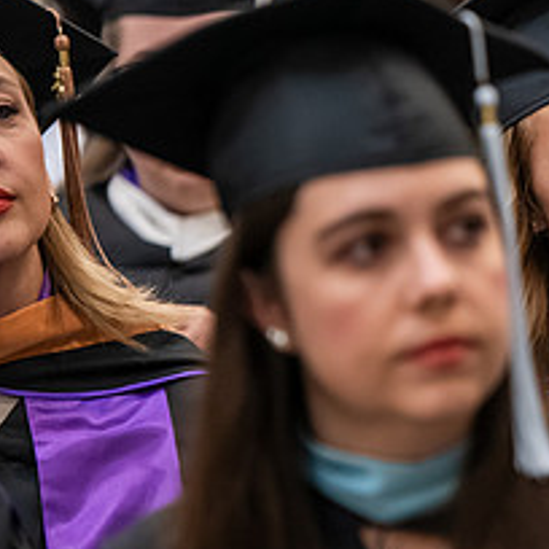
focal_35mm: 327
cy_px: 206
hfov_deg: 5.3
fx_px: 5867
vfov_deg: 5.4
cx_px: 775
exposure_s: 1/200
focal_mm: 135
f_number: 3.2
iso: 3200
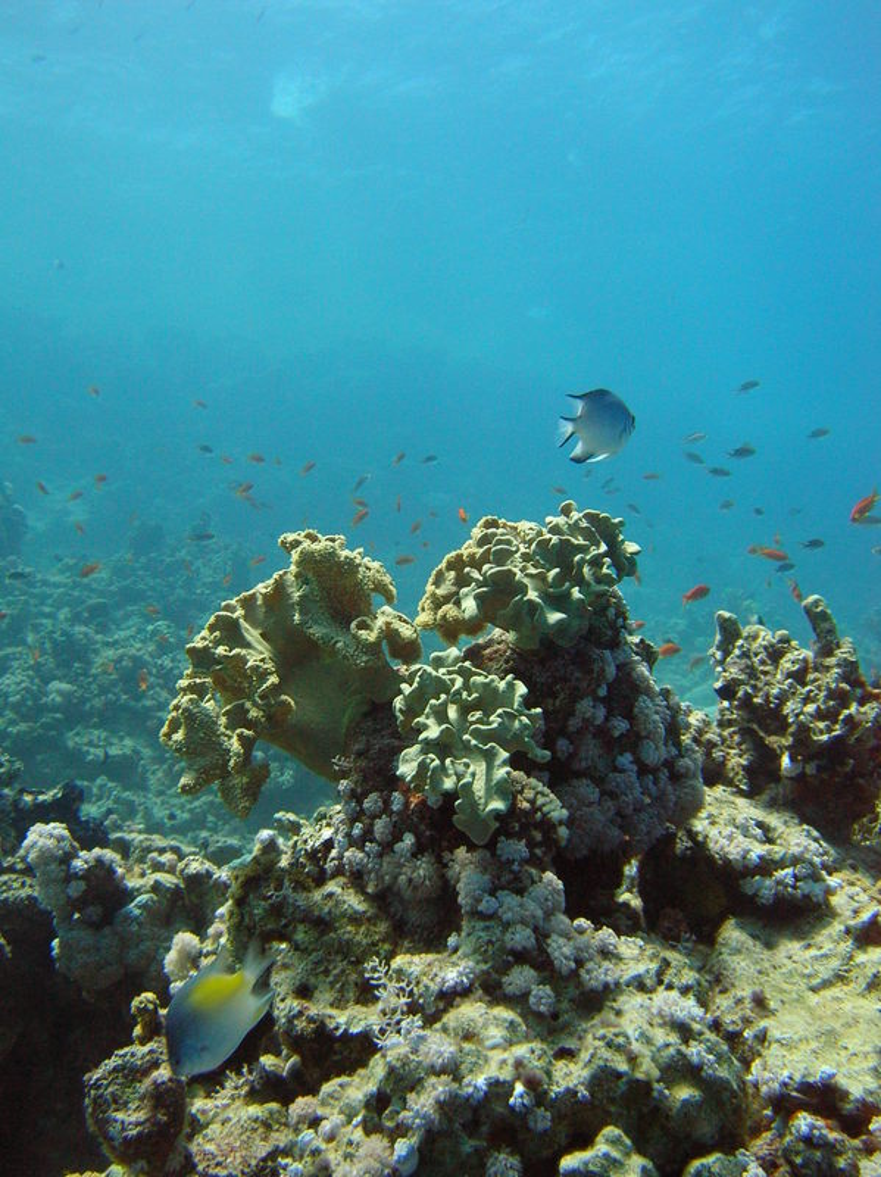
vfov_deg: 54.0
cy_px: 588
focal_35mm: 34
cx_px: 440
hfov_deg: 41.8
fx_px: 1155
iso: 50
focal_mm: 5.7
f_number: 4.9
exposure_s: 1/114
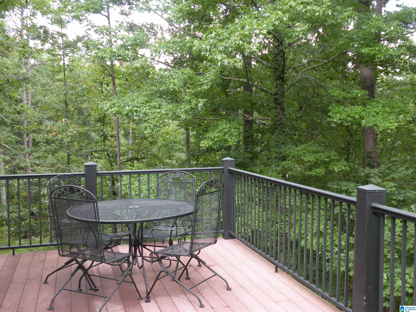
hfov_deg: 44.8
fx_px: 505
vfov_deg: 34.3
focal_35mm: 42
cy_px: 156
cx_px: 208
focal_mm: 7.4
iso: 122
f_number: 3.2
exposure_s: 1/59.8
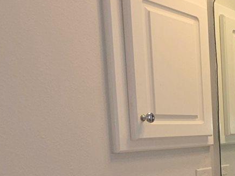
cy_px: 164
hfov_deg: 19.2
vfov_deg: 23.3
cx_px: 466
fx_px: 414
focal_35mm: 61
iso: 20
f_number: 1.9
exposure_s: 1/60
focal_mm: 2.2
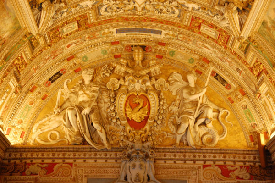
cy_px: 92
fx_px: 664
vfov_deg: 15.7
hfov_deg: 23.4
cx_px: 138
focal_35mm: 87
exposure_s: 1/30
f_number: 5.3
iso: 1400
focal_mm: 58
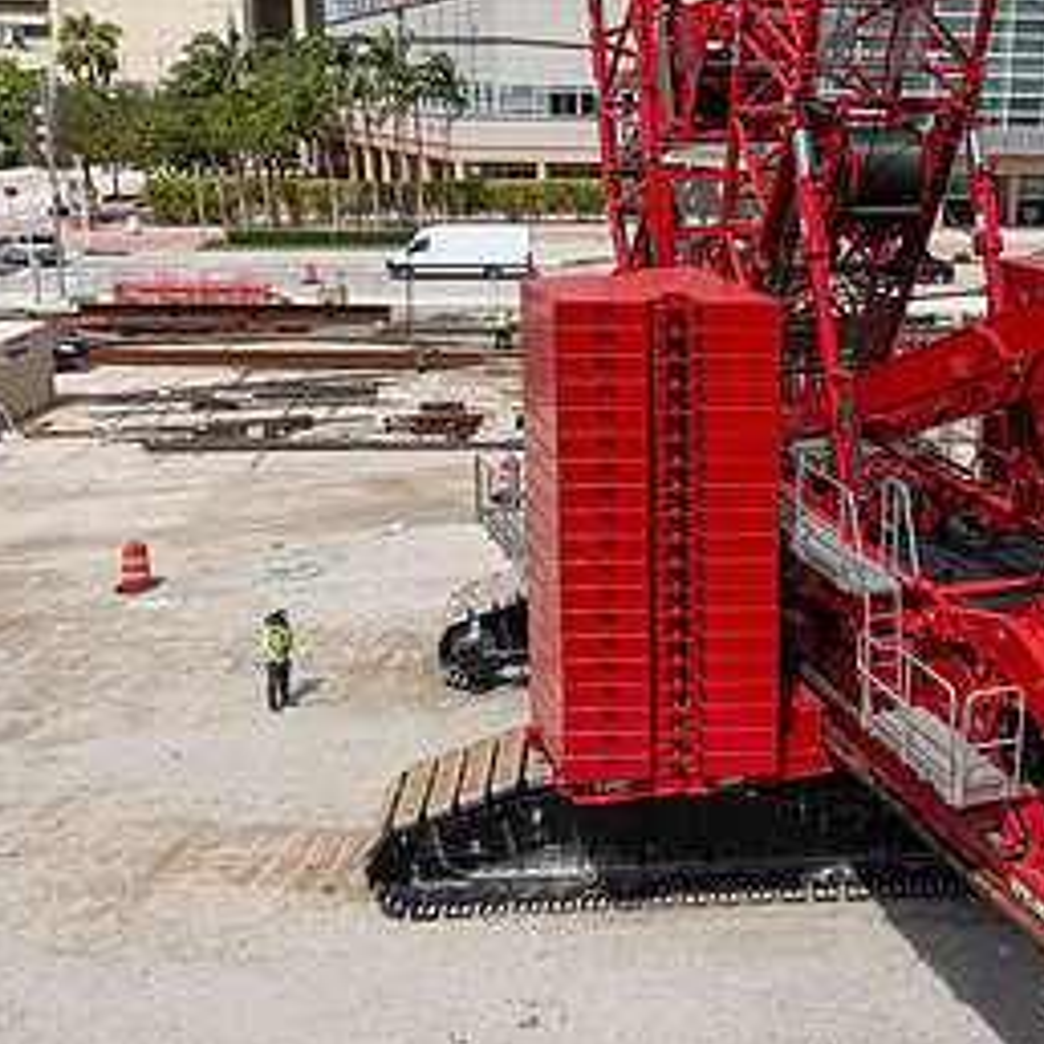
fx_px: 1570
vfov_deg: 36.7
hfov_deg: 35.3
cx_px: 877
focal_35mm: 46
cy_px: 420
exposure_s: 1/160
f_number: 4.5
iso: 125
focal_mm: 8.8
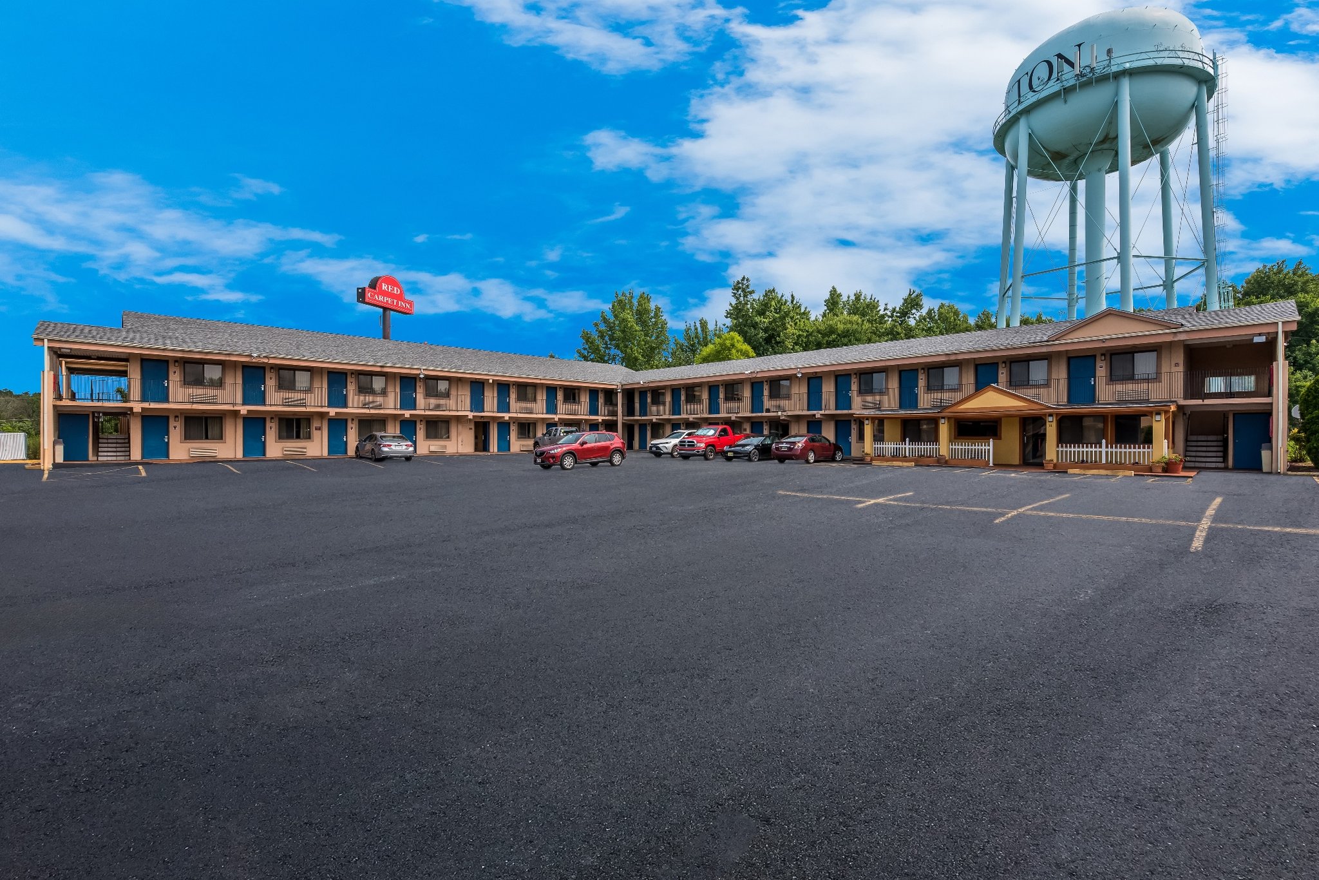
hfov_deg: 100.4
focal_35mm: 15
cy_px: 440
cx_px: 660
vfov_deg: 77.3
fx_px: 550
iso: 250
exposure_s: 1/250
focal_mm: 15
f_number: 11
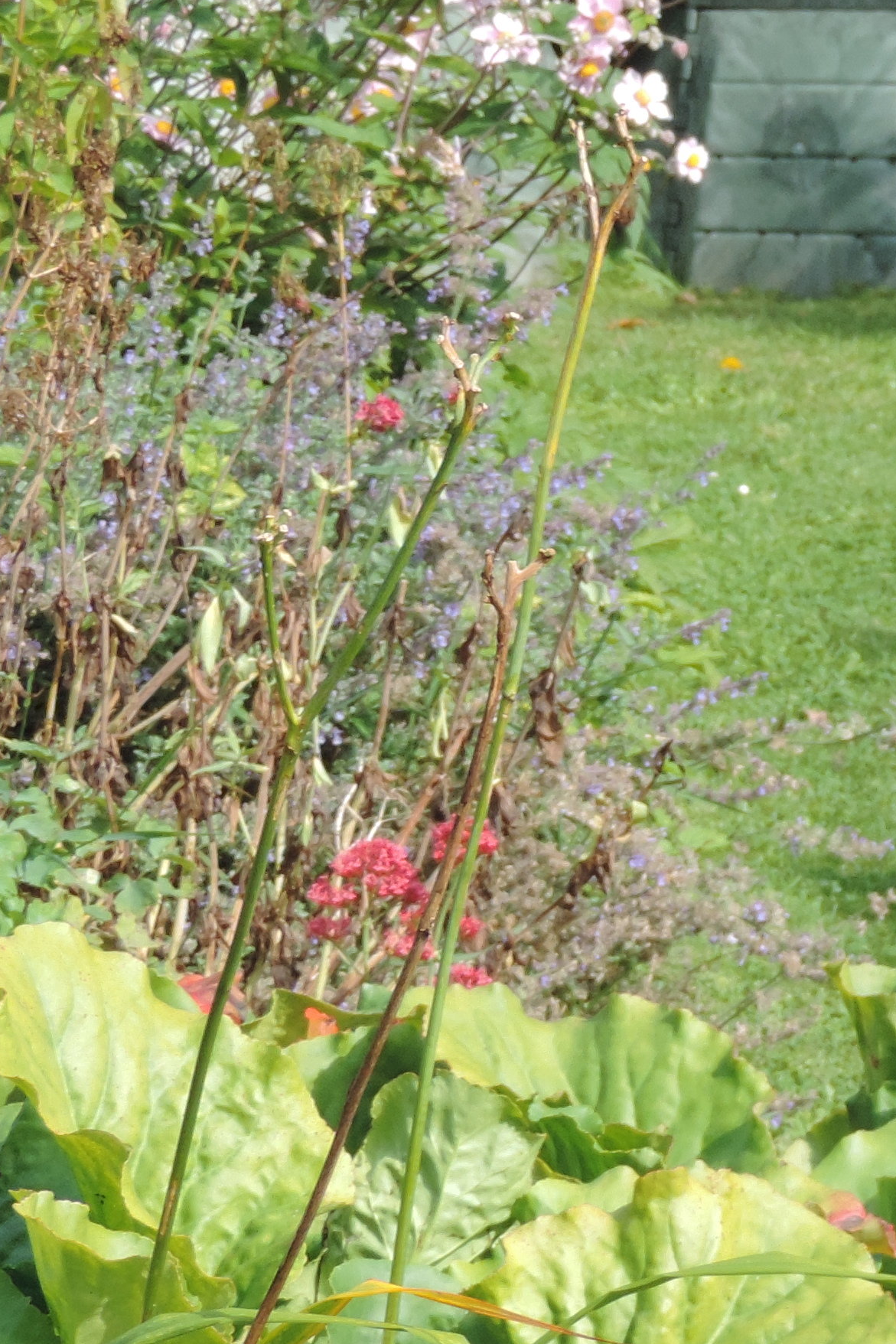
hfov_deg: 6.7
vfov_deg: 10.1
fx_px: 7577
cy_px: 638
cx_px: 973
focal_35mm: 203
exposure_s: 1/250
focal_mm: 12.4
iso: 80
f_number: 3.9
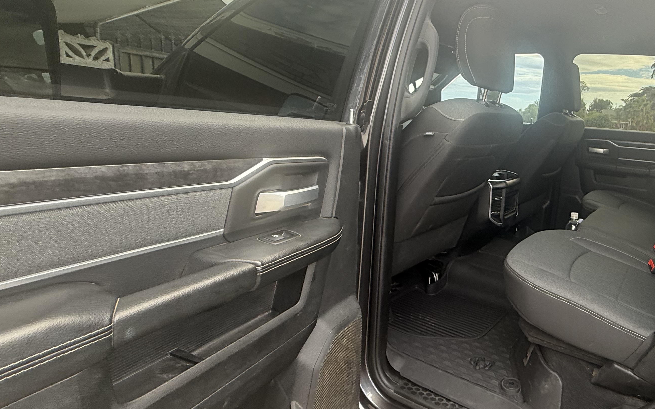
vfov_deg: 52.8
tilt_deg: -8.5
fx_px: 411
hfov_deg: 71.8
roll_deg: -4.1
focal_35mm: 23
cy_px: 179
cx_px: 493
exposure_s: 1/155
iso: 64
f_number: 2.2
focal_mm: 2.22
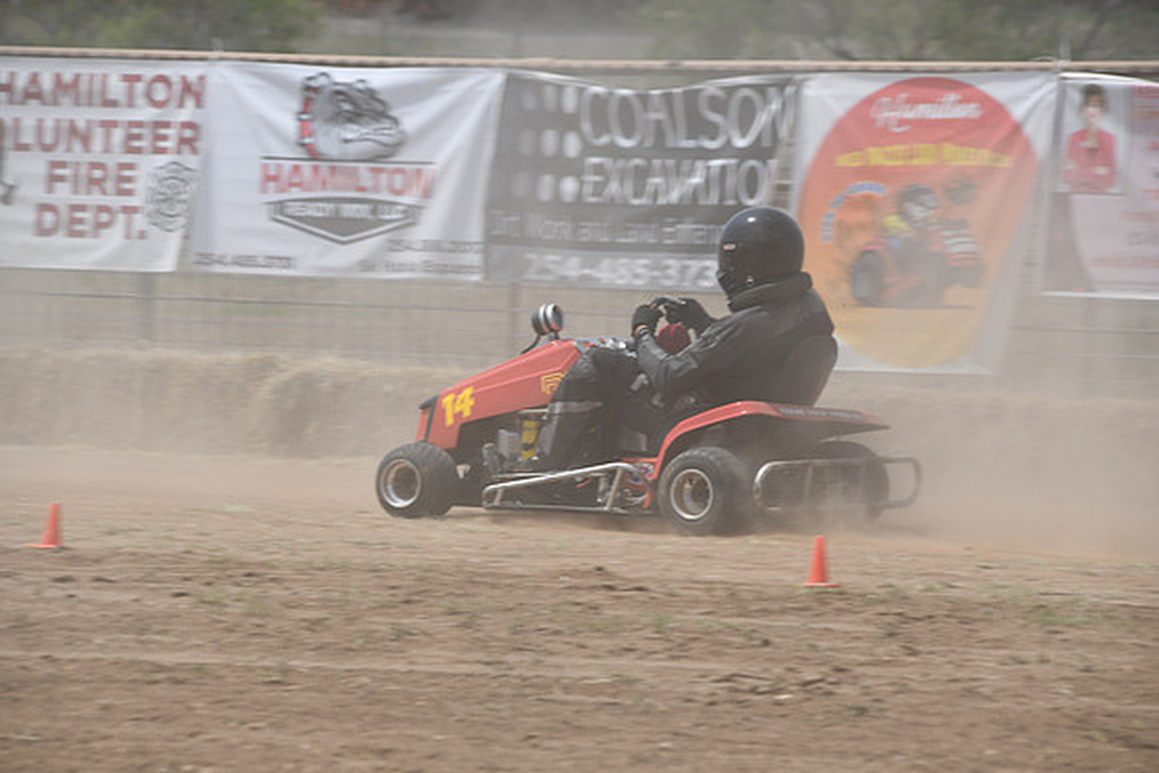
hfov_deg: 7.9
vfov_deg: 5.2
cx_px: 580
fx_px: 8437
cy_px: 386
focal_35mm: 262
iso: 100
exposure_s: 1/500
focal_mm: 175
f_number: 8
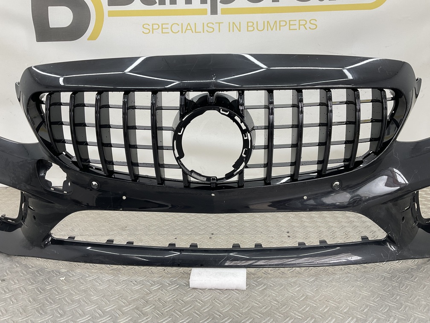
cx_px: 215
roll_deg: -0.7
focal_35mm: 29
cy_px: 162
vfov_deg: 48.2
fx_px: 360
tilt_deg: -13.8
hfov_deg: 61.7
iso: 32
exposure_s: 1/120
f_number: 1.8
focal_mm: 3
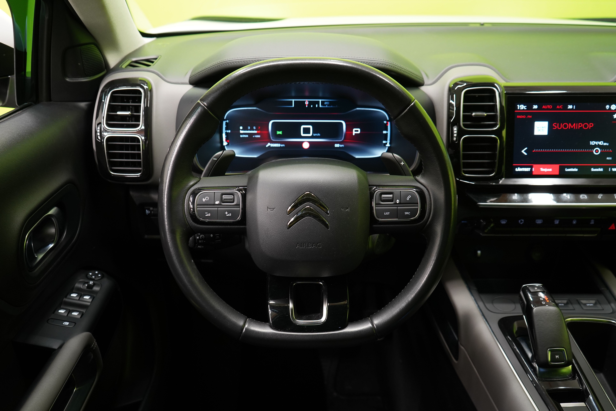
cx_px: 308
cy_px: 206
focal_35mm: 31
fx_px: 530
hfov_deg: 60.3
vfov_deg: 42.3
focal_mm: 31
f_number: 5
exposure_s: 1/20
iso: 1250
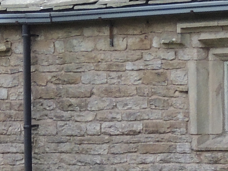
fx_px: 2312
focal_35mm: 351
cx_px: 73
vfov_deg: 4.2
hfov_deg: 5.6
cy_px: 167
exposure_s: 1/50
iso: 400
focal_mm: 10.7
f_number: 3.7
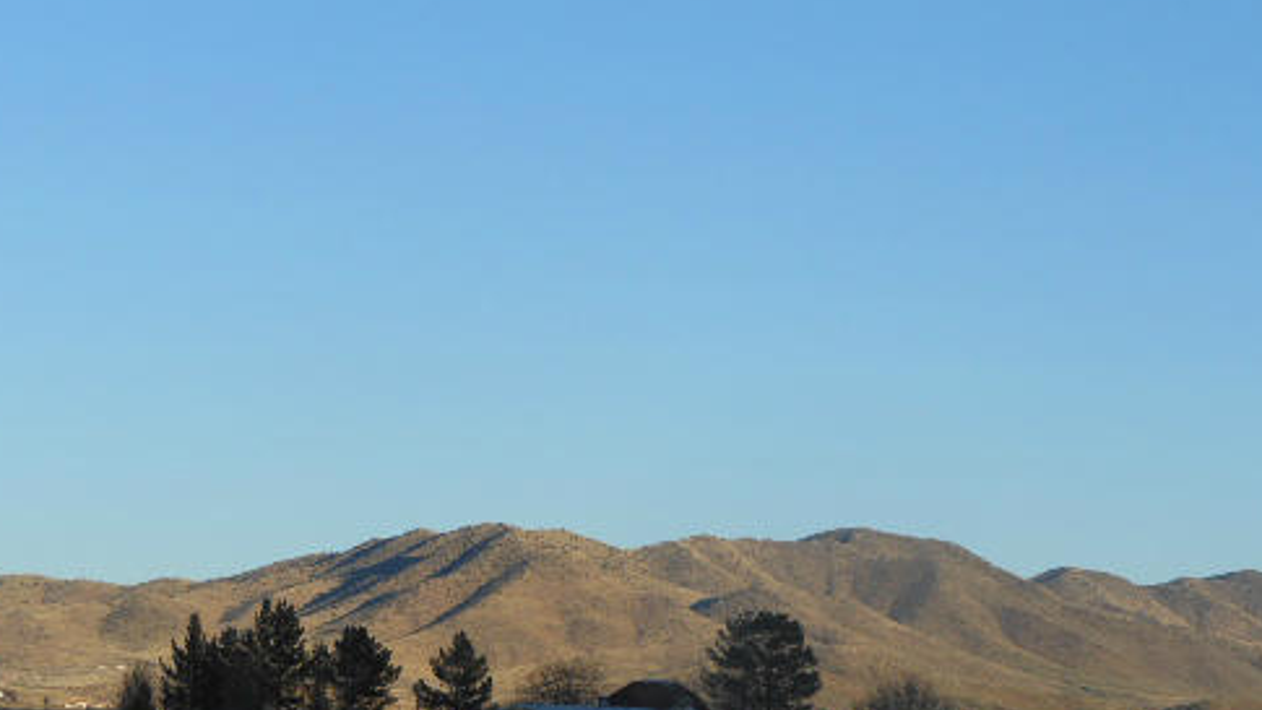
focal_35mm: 125
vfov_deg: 9.7
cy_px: 562
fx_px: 4184
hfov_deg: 17.1
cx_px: 794
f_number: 5.3
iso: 80
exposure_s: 1/400
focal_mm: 15.6
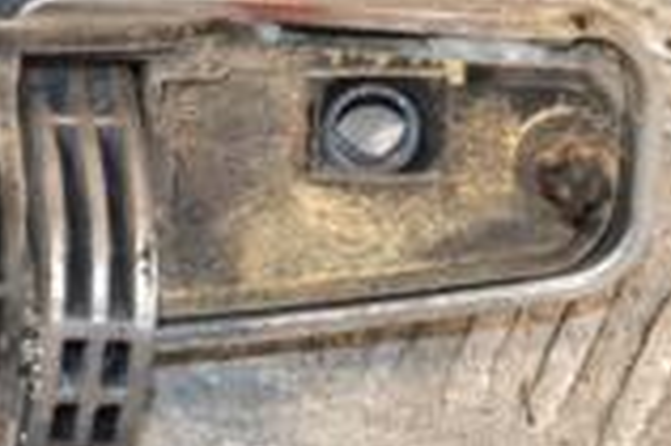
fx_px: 6163
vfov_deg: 4.1
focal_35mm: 331
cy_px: 229
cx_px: -433
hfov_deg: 6.1
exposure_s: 1/125
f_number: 5
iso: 800
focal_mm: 58
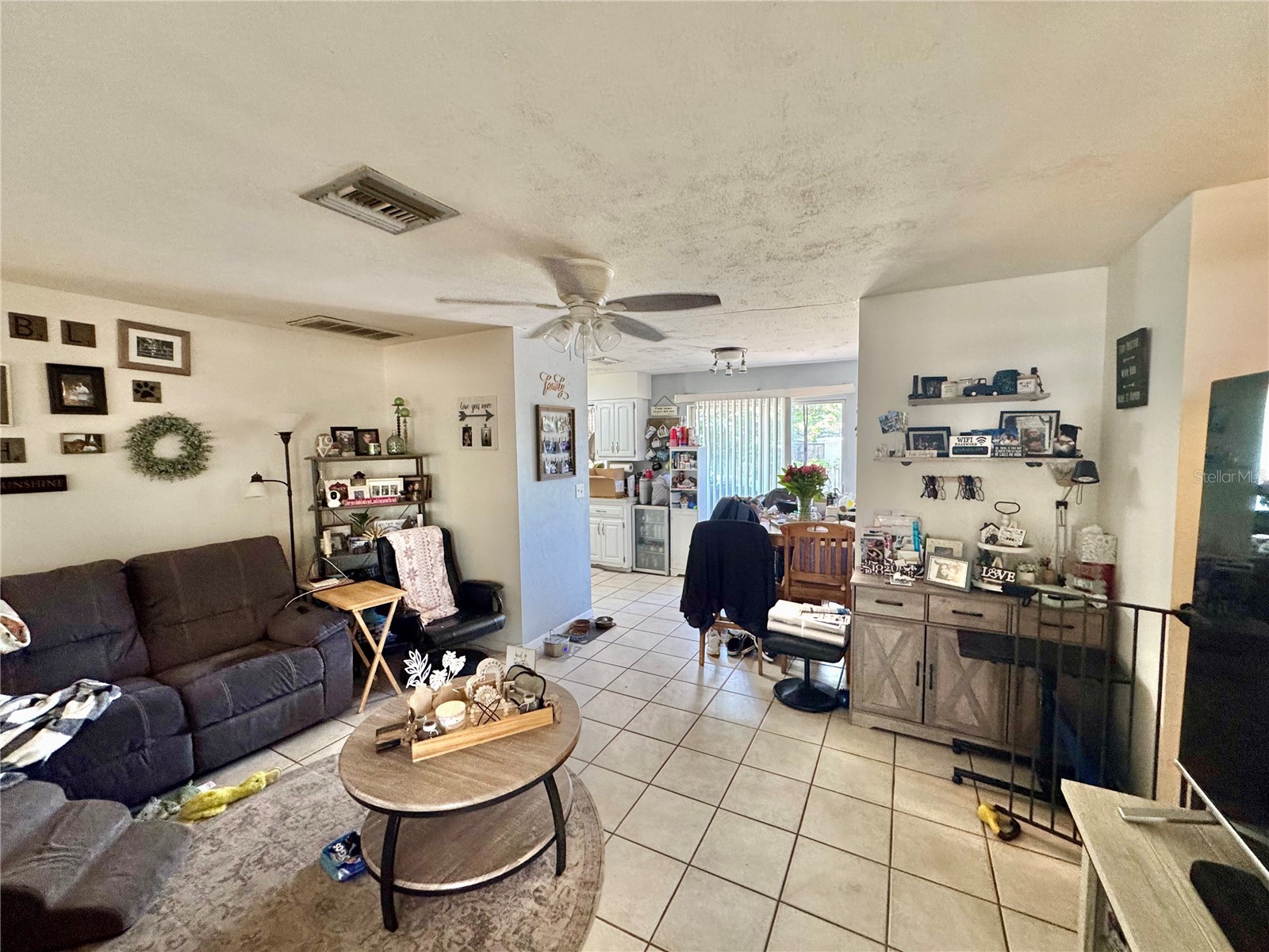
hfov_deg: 102.1
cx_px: 634
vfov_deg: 85.7
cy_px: 476
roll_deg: +0.6
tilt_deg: -4.9
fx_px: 513
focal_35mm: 14
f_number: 2.2
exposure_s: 1/60
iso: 250
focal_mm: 2.22
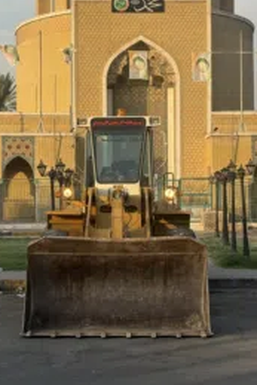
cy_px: 149
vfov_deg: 26.2
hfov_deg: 17.7
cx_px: 117
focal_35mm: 77
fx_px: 823
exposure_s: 1/2513
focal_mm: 6.76
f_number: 1.78
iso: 64
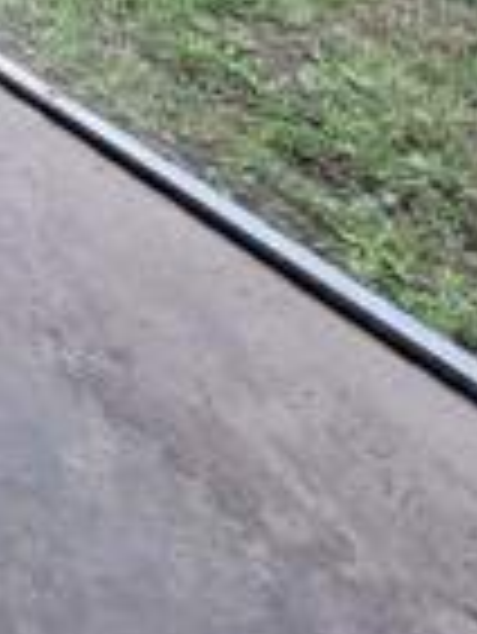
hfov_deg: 17.7
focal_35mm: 59
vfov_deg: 23.9
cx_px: -472
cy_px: -373
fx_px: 1082
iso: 40
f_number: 2.2
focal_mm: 1.74
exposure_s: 1/142
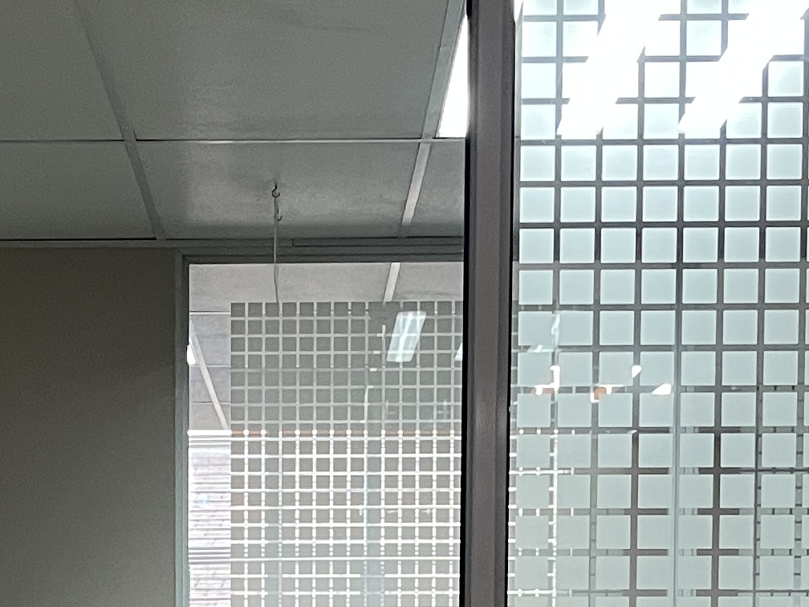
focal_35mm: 104
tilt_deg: -3.3
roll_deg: -0.8
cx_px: 173
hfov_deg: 18.7
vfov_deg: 13.8
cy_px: 763
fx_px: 2431
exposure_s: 1/50
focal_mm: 5.1
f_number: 1.6
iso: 200
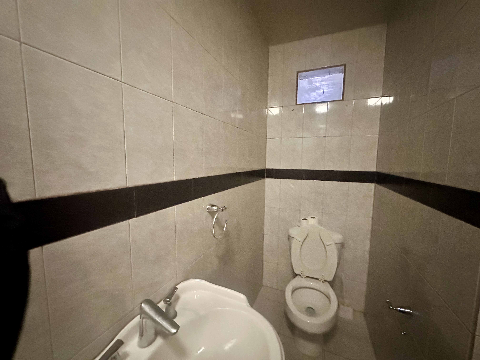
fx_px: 194
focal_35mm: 14
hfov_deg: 102.1
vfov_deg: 85.7
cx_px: 240
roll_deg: -0.5
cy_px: 180
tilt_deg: -5.3
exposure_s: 1/30
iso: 2000
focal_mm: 2.22
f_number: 2.2
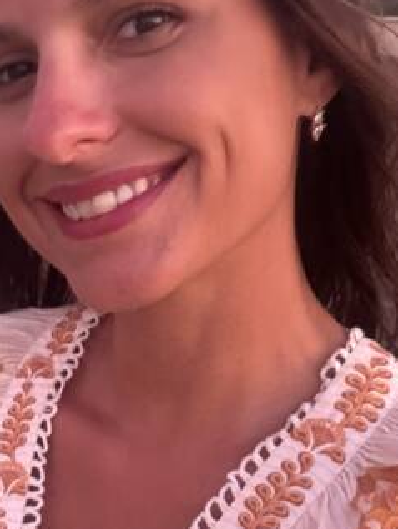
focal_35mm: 65
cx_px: 132
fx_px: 995
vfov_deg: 29.6
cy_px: 344
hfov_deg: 22.5
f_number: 1.9
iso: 400
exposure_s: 1/32
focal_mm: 2.69
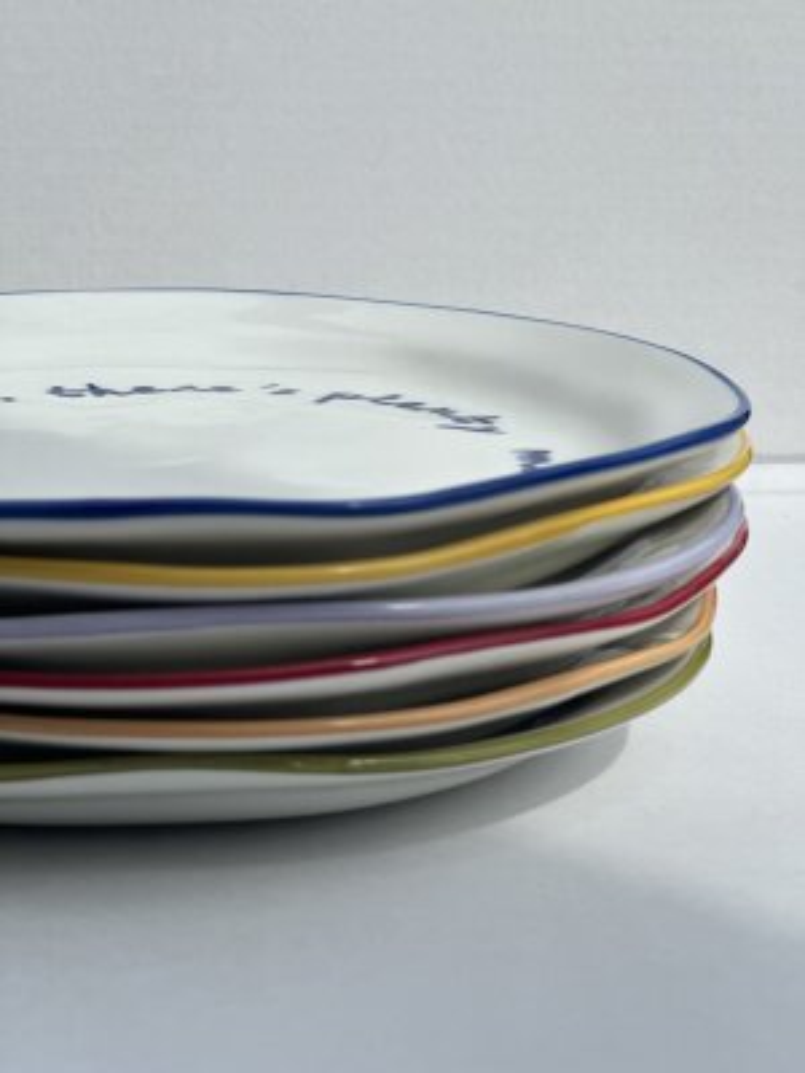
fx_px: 2388
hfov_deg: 19.1
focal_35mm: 77
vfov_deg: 25.3
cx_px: 402
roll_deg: -2.3
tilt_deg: -11.4
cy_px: 536
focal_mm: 9
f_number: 2.8
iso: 32
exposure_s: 1/1130
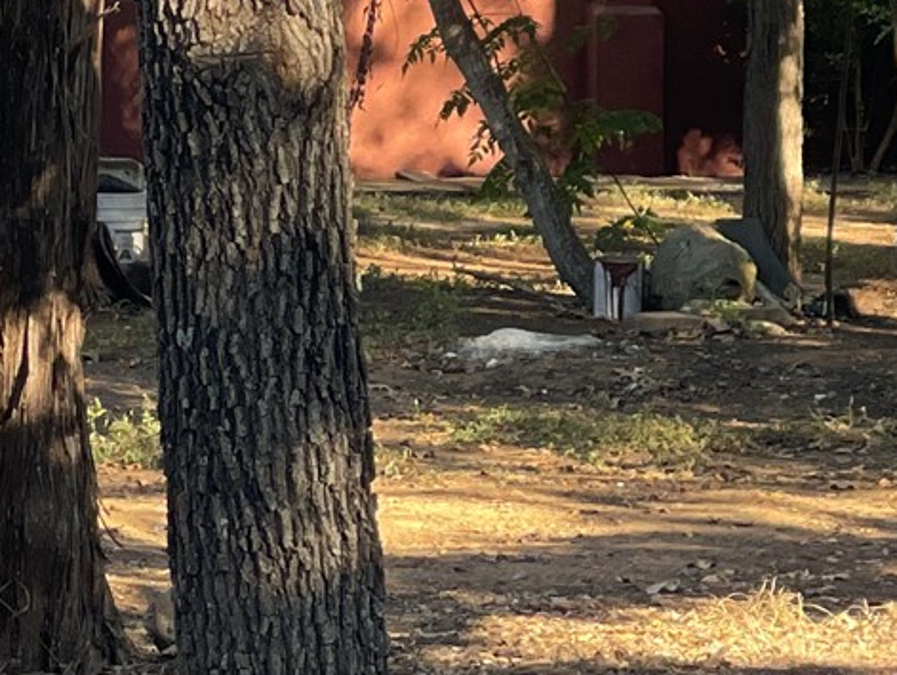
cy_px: 248
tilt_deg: -5.7
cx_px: -434
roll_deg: -0.8
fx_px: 7209
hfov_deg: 7.0
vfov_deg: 5.4
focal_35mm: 278
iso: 40
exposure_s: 1/121
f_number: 2.2
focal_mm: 7.5
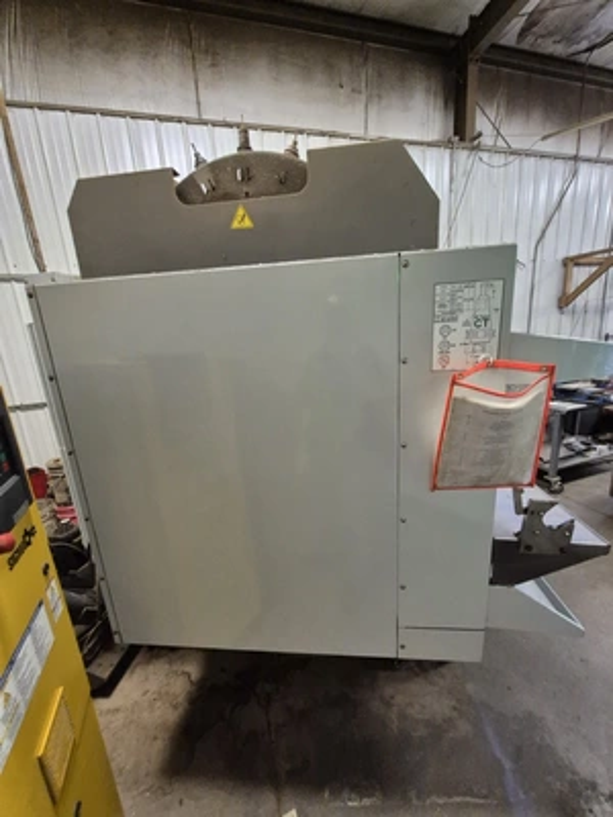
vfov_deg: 106.2
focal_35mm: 13
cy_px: 408
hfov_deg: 89.9
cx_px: 306
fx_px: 307
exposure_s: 1/60
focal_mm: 1.74
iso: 800
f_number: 2.2
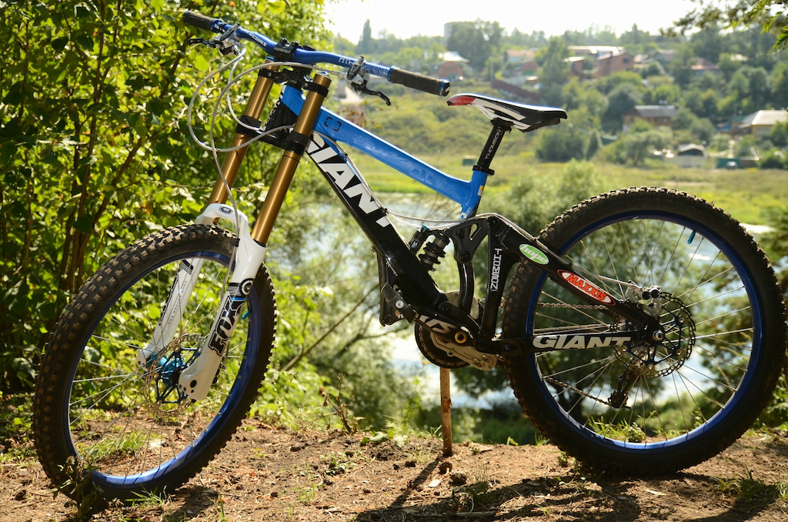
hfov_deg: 49.6
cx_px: 394
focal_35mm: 39
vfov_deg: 34.1
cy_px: 261
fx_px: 852
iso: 100
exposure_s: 1/500
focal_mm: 26
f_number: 2.8
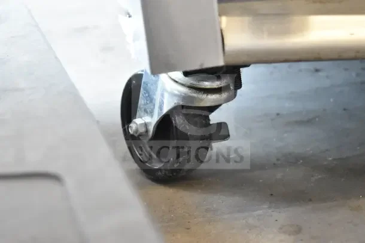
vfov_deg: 17.5
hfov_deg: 26.0
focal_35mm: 78
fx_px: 791
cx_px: 182
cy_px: 122
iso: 6400
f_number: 6.3
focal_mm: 52
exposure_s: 1/160
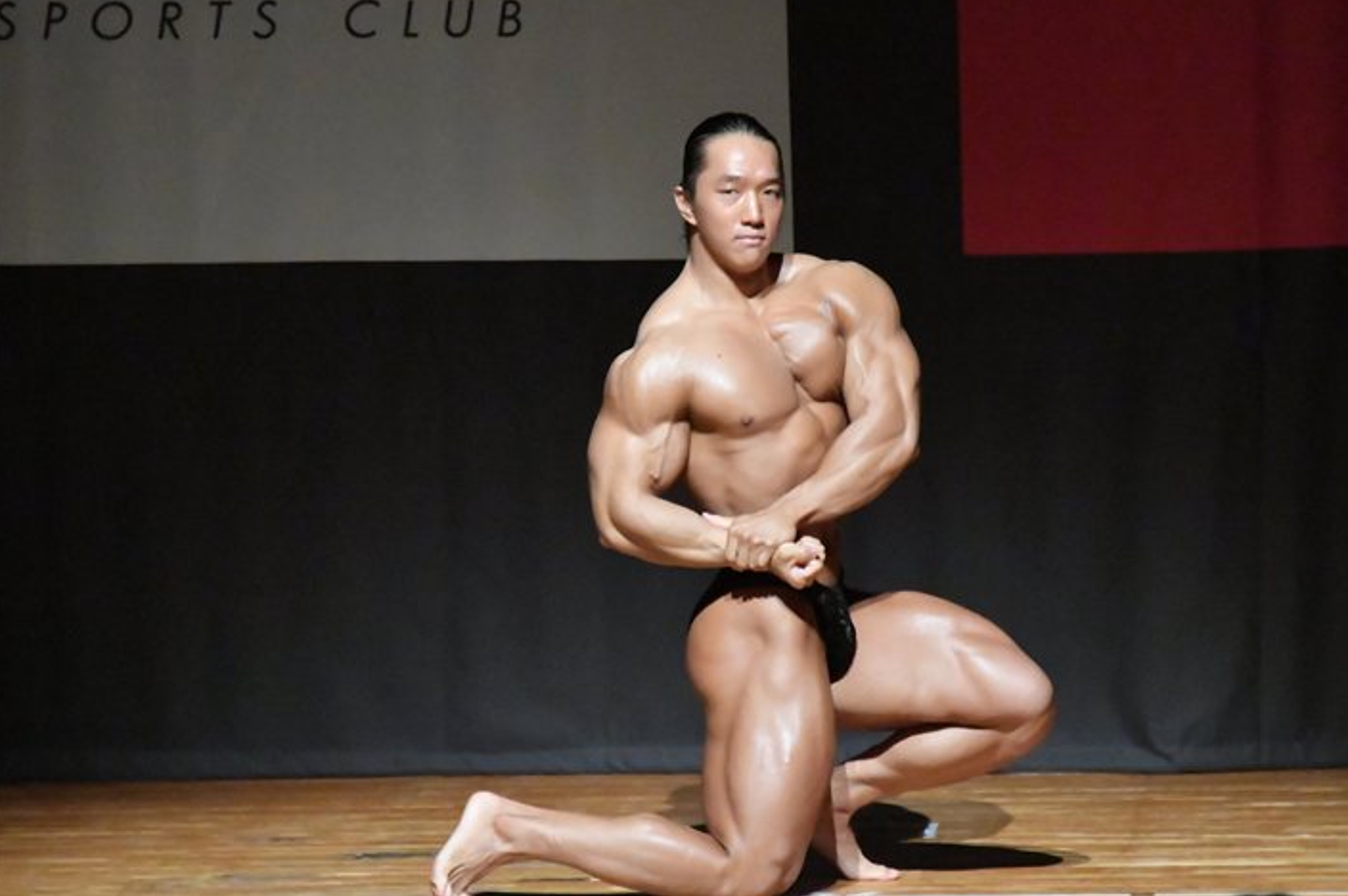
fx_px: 14215
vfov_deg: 3.6
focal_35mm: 380
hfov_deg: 5.4
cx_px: 730
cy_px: 473
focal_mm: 230
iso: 18000
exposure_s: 1/400
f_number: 5.6
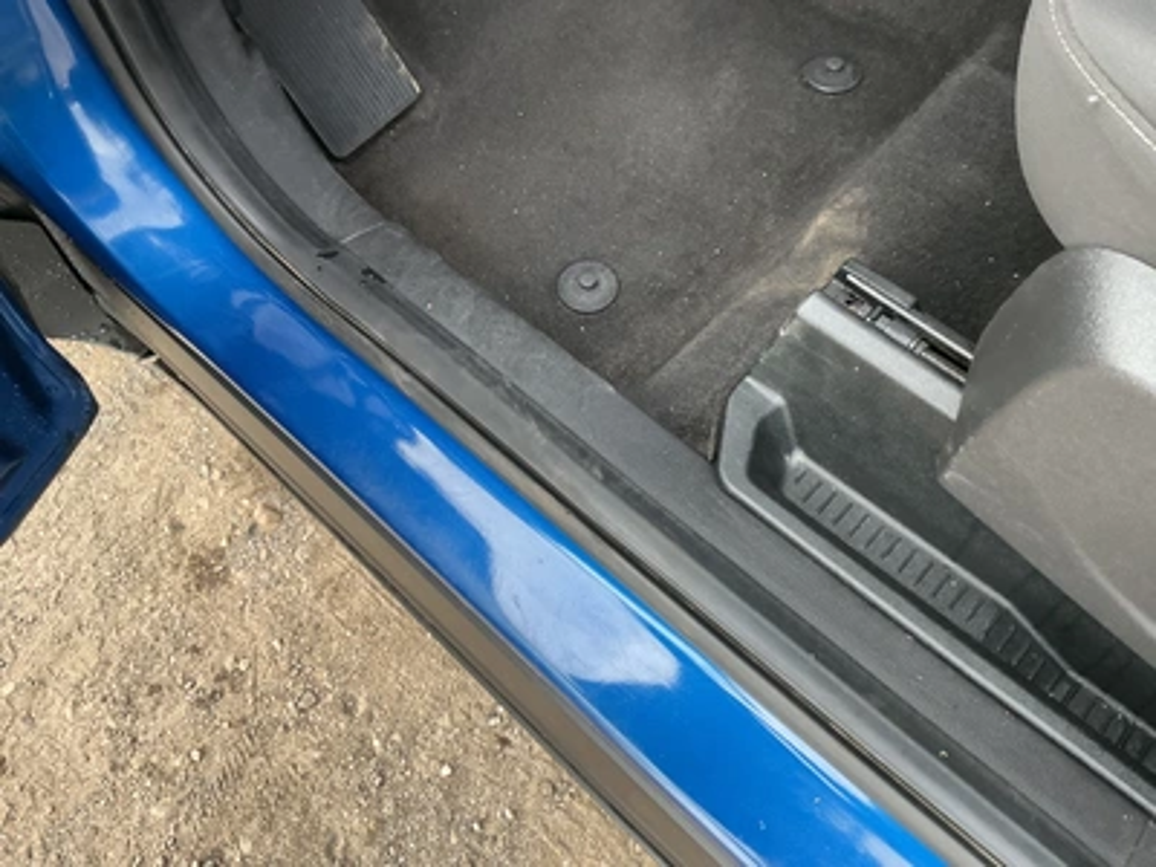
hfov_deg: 63.4
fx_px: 935
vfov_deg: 49.7
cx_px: 578
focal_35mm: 28
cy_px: 434
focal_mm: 3
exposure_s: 1/120
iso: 64
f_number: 1.8
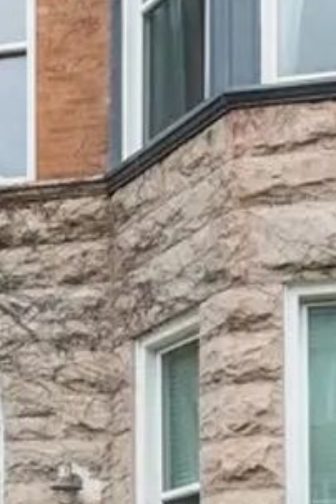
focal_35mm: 86
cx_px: 160
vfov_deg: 23.2
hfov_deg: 15.9
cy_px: 83
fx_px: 1204
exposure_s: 1/640
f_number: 8
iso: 320
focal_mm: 17
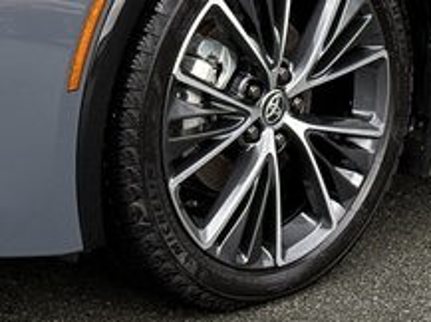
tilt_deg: -6.2
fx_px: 2822
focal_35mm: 227
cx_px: 286
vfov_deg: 6.4
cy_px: -223
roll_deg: -1.1
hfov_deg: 8.7
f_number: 1.78
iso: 80
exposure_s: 1/1100
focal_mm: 6.76
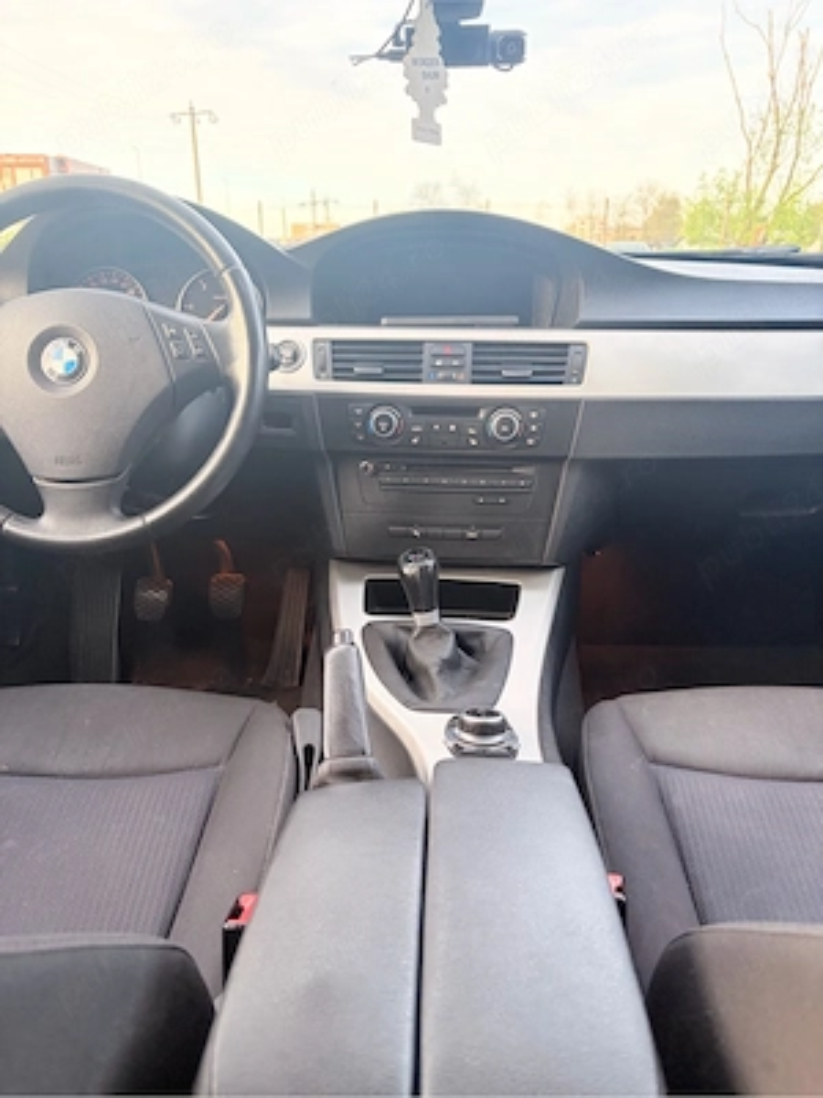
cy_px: 549
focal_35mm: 26
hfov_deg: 53.1
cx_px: 412
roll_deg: -0.1
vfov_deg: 67.3
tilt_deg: -18.7
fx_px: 824
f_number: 1.6
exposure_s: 1/53
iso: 200
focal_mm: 5.96
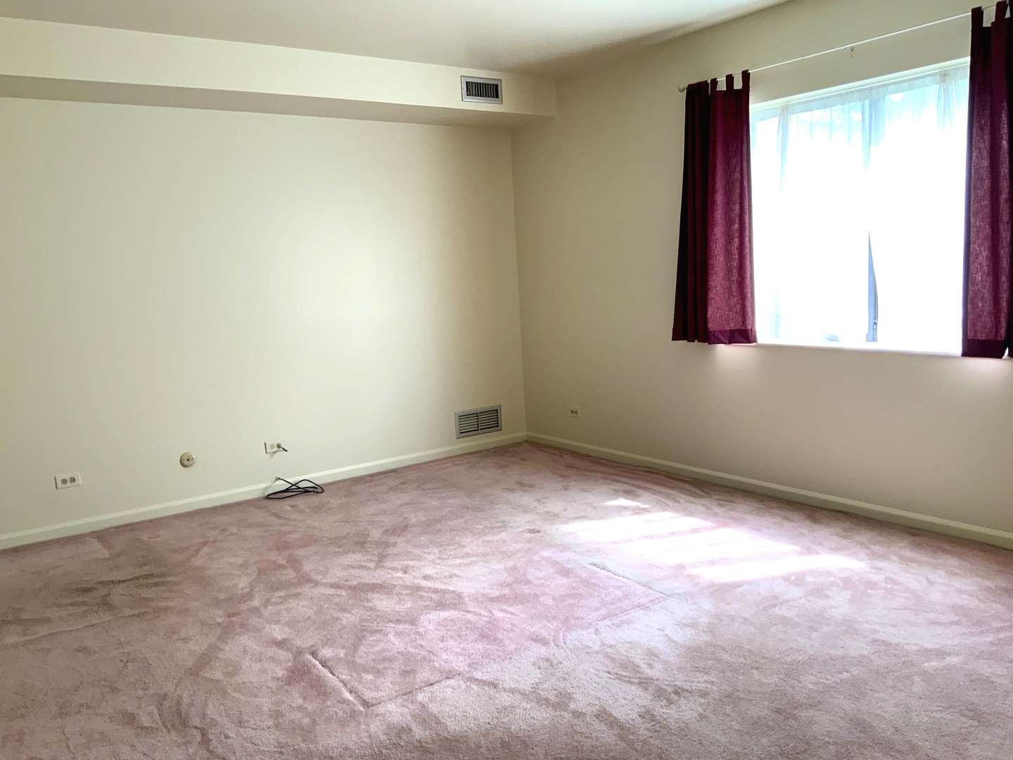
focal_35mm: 29
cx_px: 506
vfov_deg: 48.2
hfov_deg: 61.7
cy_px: 380
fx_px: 849
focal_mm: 3
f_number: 1.8
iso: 50
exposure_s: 1/60
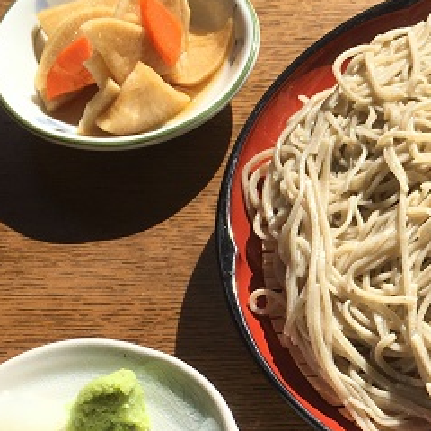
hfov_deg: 21.4
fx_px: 1085
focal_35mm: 77
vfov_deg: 21.9
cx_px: 469
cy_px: 400
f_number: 2.2
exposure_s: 1/1040
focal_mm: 4.15
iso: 25
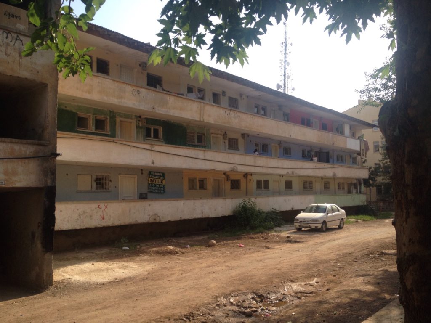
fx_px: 436
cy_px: 162
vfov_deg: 40.7
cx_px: 216
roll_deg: +1.5
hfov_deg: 52.6
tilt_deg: +0.4
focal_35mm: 35
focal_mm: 4.28
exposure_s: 1/849
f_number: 2.4
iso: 50
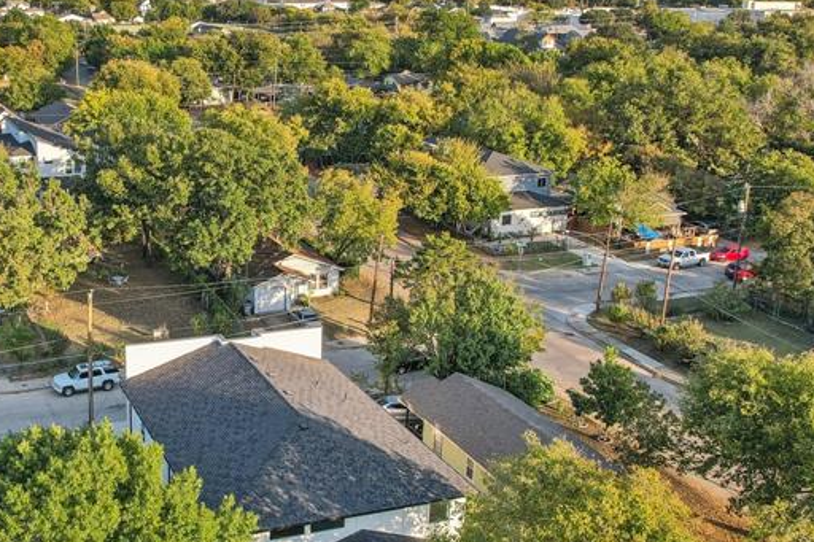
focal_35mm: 44
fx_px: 995
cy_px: 270
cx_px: 308
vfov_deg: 30.5
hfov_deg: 44.2
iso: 100
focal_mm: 8.4
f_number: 2.8
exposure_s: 1/640
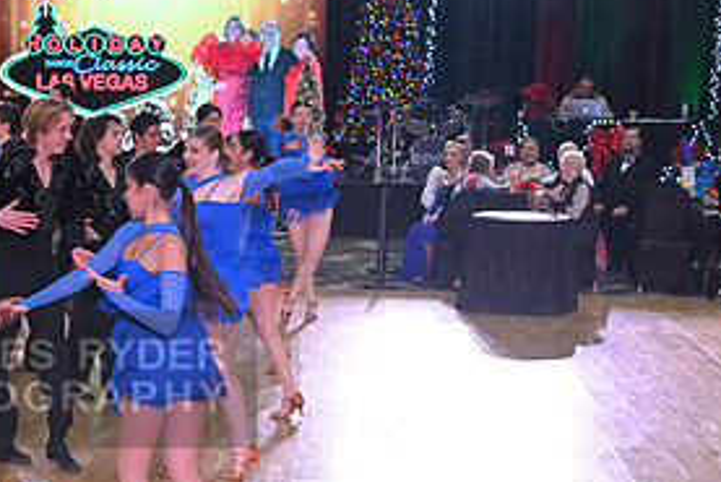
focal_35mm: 92
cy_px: 379
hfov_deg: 21.3
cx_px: -26
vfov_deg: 14.8
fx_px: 1843
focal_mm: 44
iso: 3200
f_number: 5.6
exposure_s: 1/400
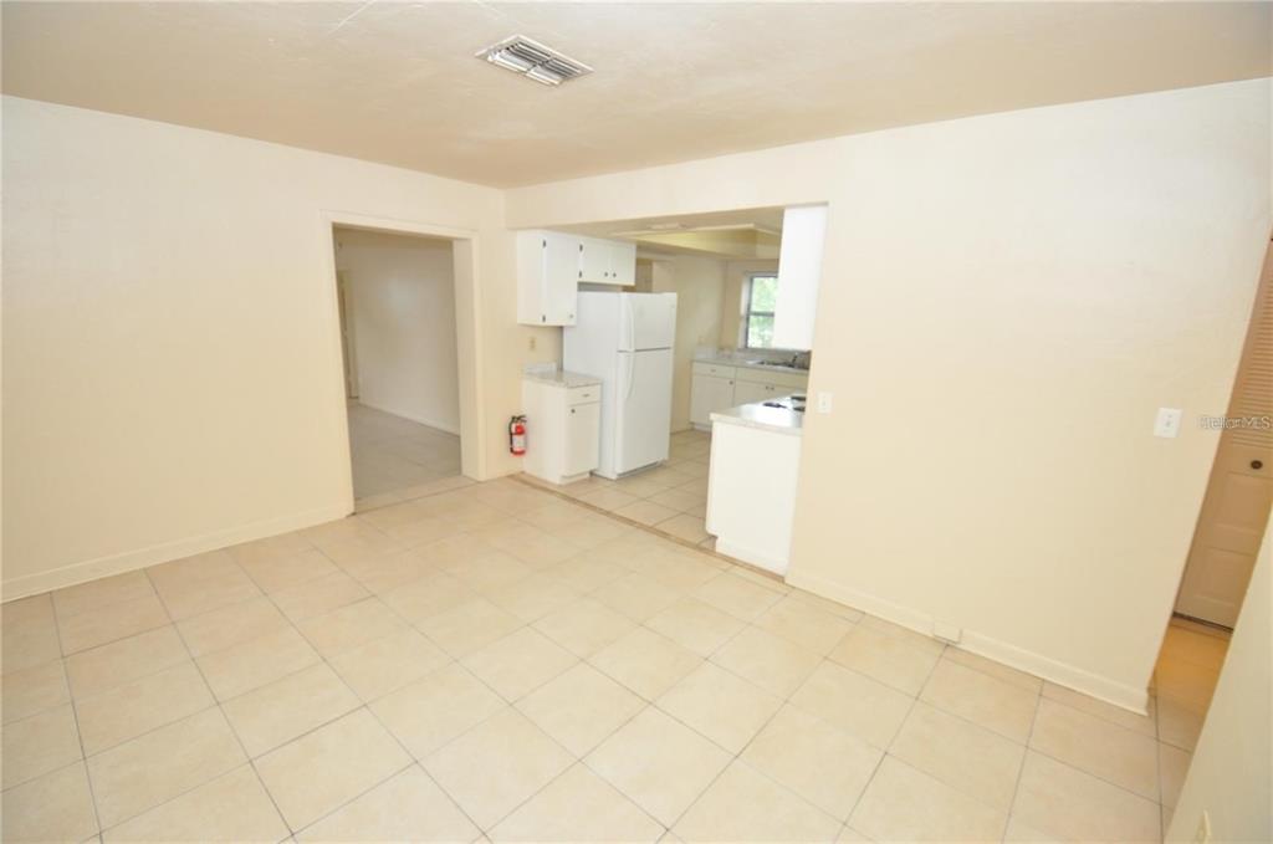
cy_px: 422
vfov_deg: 77.1
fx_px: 530
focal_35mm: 15
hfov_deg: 100.5
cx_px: 636
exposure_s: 1/60
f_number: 4
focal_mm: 10
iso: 800
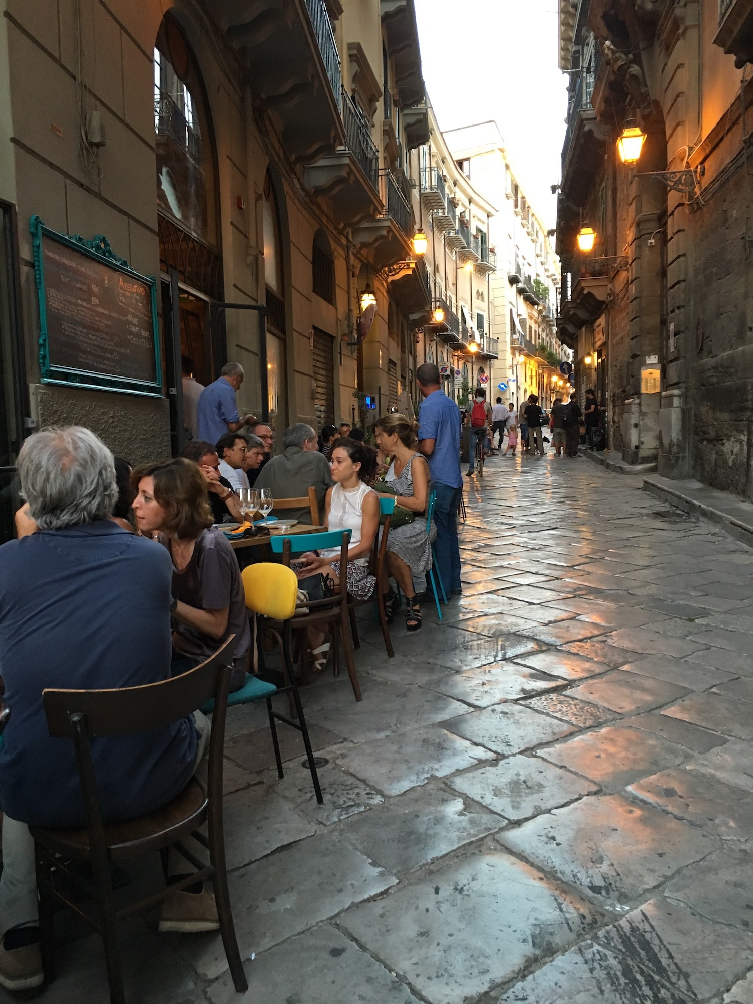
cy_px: 502
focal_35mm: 29
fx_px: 841
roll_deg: +1.4
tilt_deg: -4.2
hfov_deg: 48.2
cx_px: 376
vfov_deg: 61.7
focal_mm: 4.15
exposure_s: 1/33
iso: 160
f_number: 2.2
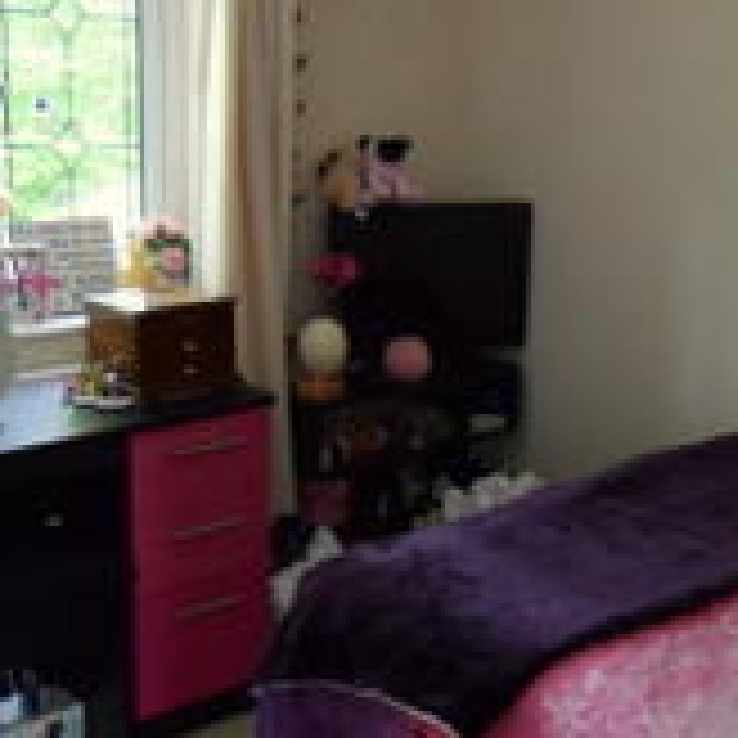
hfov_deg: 32.9
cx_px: 533
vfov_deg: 33.4
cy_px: 358
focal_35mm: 51
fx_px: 1230
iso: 1600
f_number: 3.5
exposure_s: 1/60
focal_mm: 10
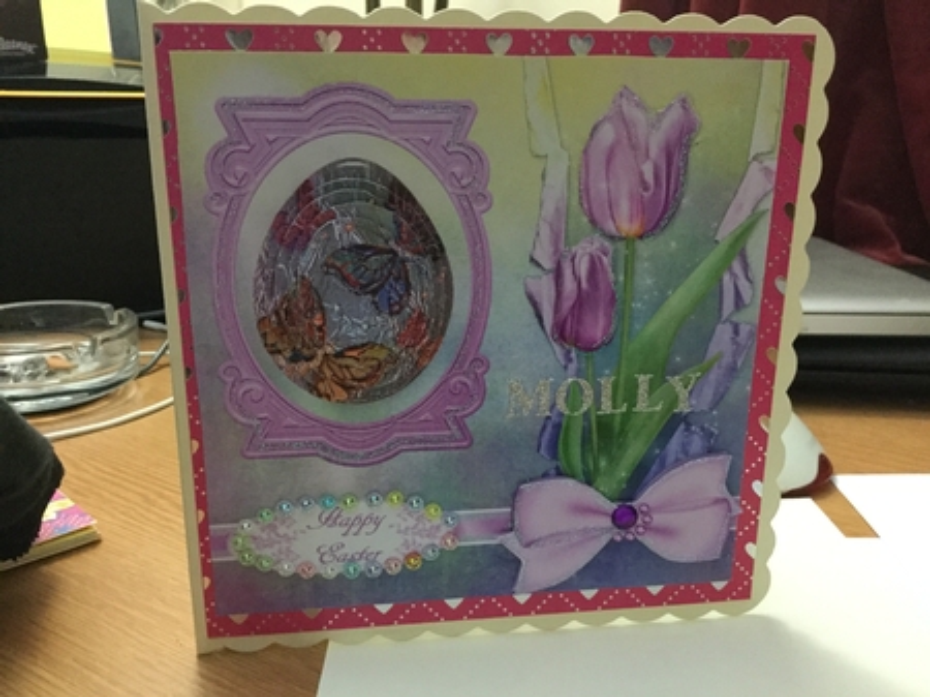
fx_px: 832
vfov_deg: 45.4
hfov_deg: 58.4
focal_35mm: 31
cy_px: 348
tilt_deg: -16.0
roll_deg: -2.3
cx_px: 465
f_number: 2.4
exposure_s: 1/17
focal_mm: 3.3
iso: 400
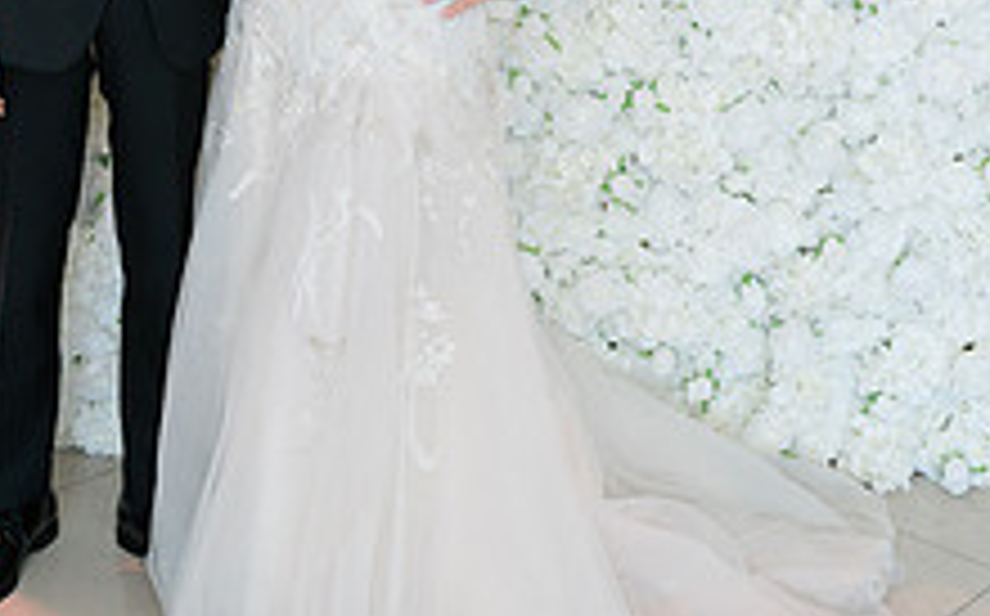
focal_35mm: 73
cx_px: 410
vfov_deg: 16.7
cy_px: -207
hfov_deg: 28.2
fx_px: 1968
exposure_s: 1/160
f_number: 4
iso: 400
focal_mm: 35
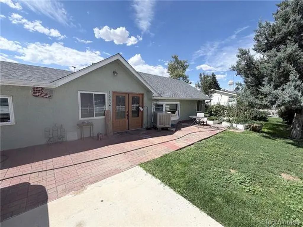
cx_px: 152
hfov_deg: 102.1
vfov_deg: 85.7
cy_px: 114
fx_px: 123
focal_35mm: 14
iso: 20
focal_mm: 2.22
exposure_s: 1/888
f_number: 2.2
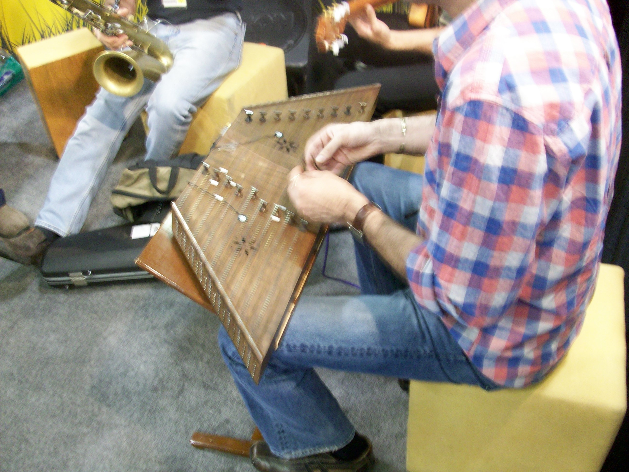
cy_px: 236
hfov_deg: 54.0
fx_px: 618
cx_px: 314
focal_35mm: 34
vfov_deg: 41.8
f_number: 2.8
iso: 173
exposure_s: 1/8
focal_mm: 5.7
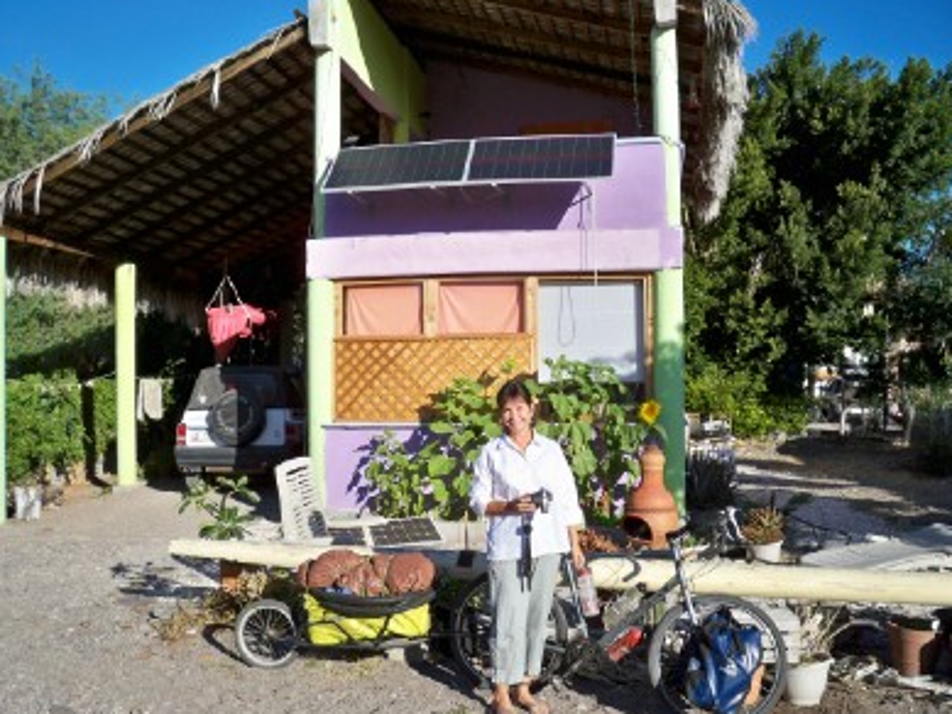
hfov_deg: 51.3
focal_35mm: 36
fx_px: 990
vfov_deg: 39.7
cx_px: 482
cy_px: 362
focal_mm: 6.3
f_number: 4.7
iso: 64
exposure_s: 1/500
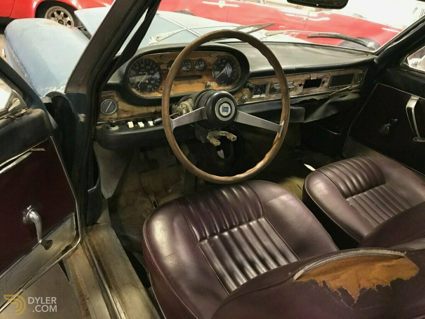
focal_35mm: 28
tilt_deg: -28.7
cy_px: 160
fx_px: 344
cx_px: 212
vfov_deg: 49.7
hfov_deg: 63.4
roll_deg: -7.2
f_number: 1.8
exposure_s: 1/6
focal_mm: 3.99
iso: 100
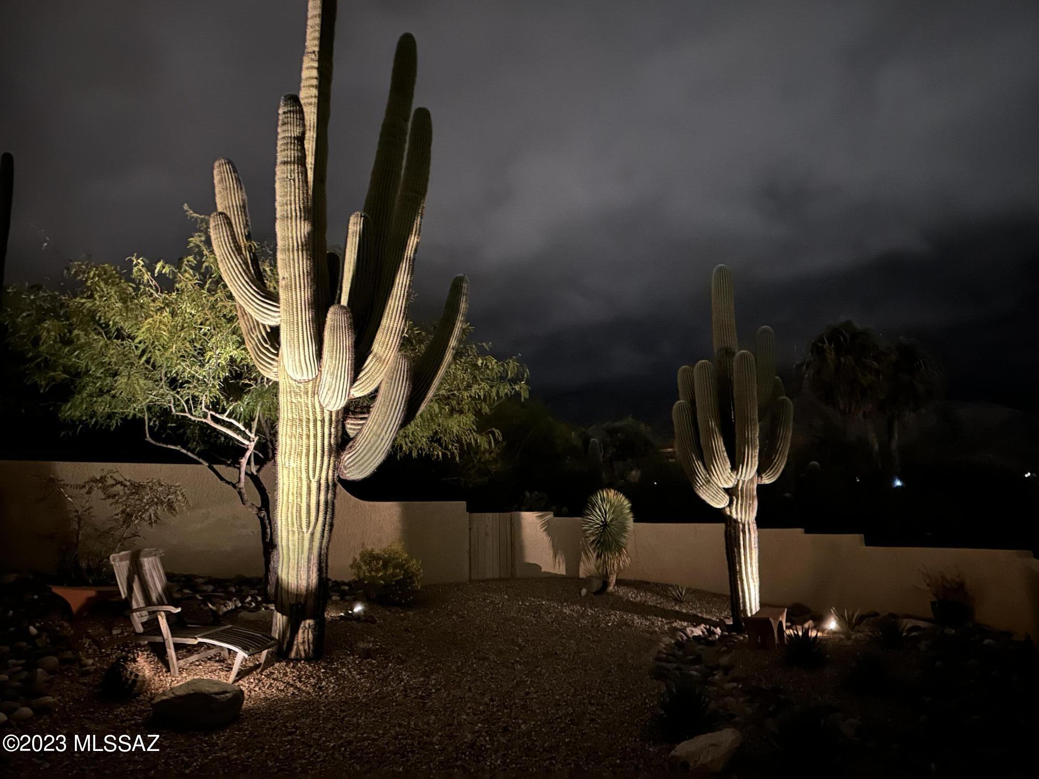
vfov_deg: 56.8
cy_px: 390
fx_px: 720
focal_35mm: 24
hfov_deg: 71.6
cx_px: 520
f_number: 1.78
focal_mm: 6.86
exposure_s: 1/2
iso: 2500
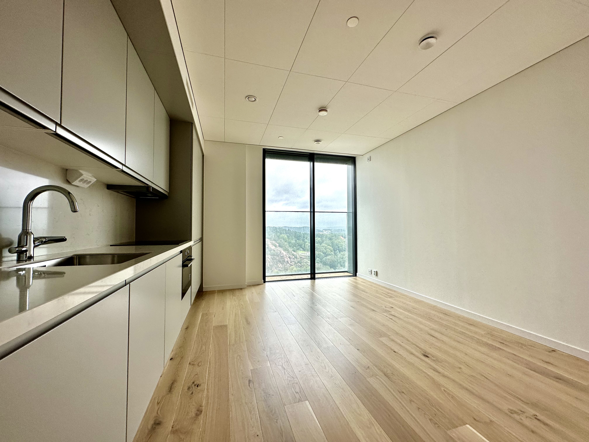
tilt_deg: +1.9
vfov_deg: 85.7
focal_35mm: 14
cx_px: 294
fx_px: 238
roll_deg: +1.1
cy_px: 221
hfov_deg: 102.1
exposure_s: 1/160
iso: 40
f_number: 2.2
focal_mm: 2.22
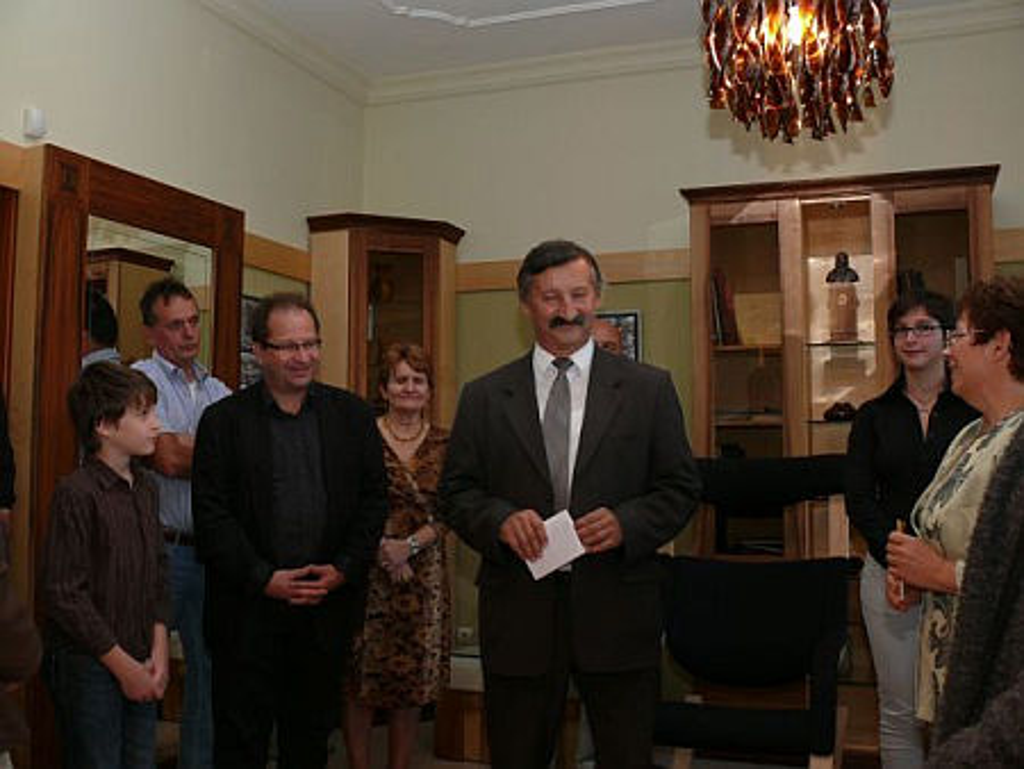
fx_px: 1036
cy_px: 384
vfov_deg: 40.7
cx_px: 512
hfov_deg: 52.6
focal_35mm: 35
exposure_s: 1/30
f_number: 4
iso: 100
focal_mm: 7.4
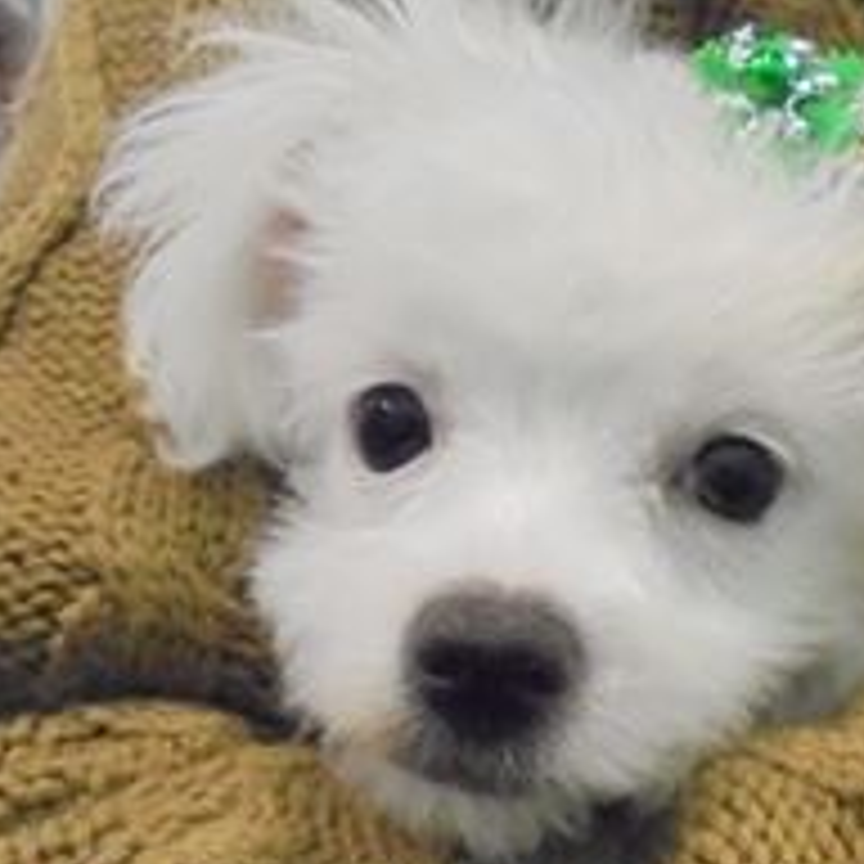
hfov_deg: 23.7
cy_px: 860
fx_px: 2033
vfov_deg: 23.0
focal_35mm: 72
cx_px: 657
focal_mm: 4.6
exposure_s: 1/125
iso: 800
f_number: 3.5
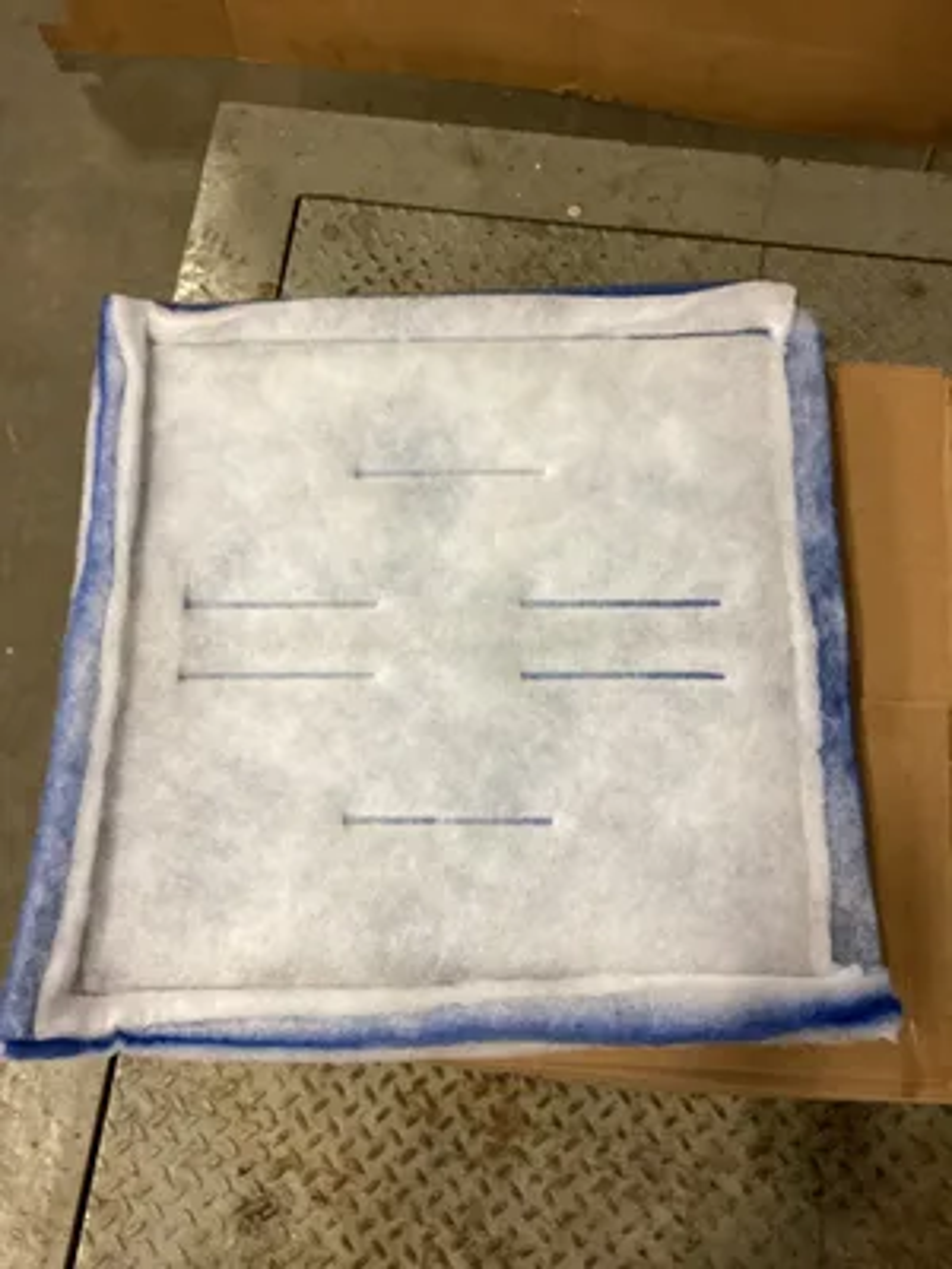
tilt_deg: -72.8
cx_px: 476
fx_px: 1137
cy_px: 634
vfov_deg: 58.4
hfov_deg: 45.4
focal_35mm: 31
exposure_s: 1/40
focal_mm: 3.3
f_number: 2.4
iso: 320
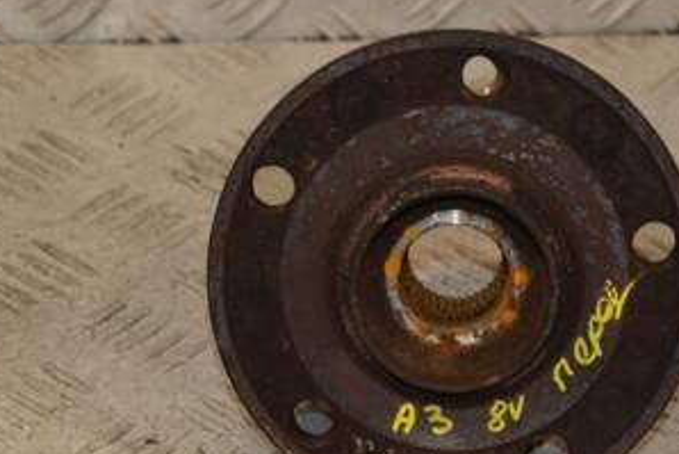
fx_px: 3529
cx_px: 394
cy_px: 246
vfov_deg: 7.4
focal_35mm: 187
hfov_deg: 11.0
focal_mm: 62
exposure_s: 1/200
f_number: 6.3
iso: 800
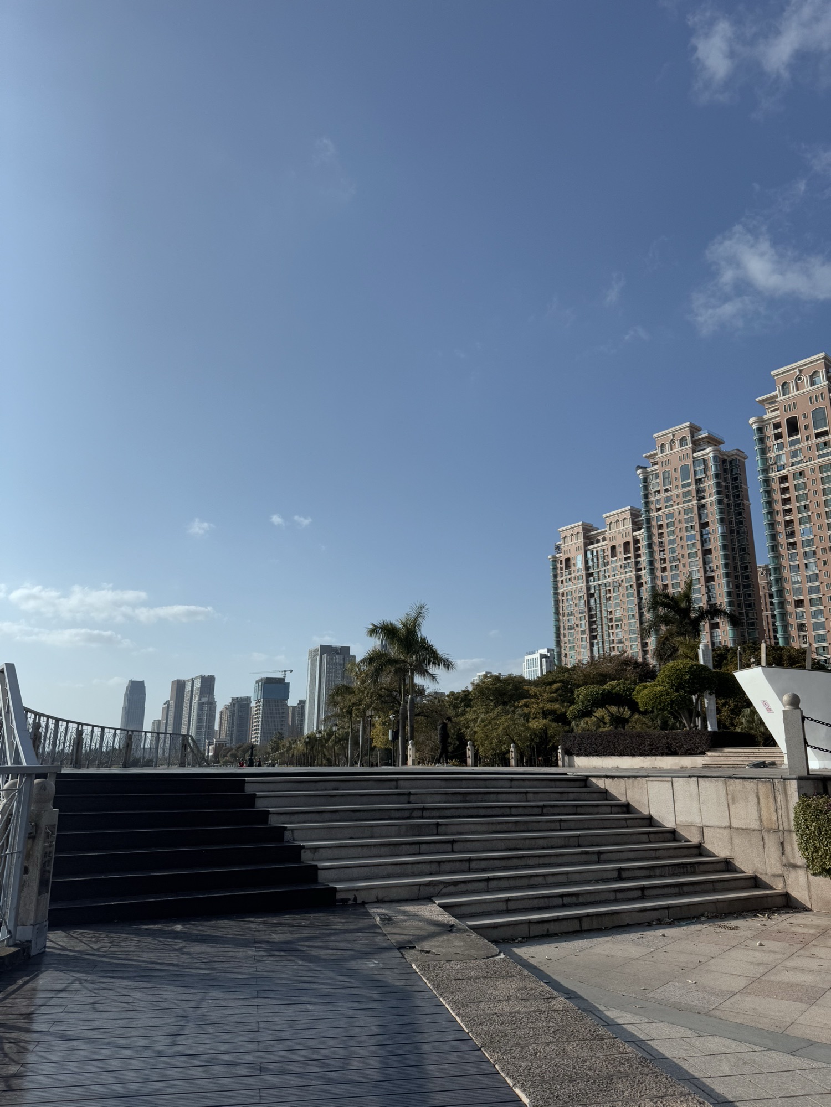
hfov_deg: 56.8
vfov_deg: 71.6
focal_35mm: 24
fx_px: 768
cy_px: 554
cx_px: 416
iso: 80
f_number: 1.78
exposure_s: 1/9009
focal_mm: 6.76
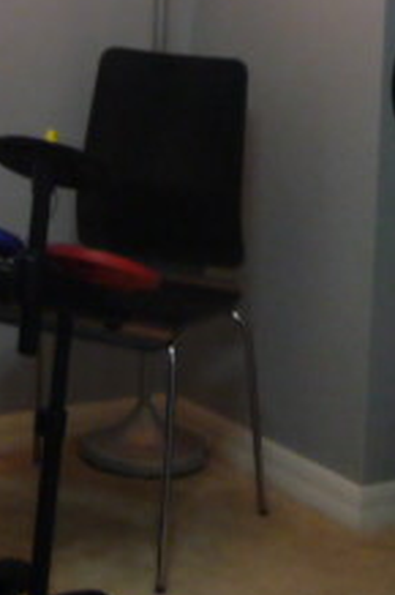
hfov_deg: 10.7
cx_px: -248
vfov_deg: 16.5
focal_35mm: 122
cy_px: 22
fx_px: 2011
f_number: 3.3
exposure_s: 1/30
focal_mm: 4.7
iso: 250
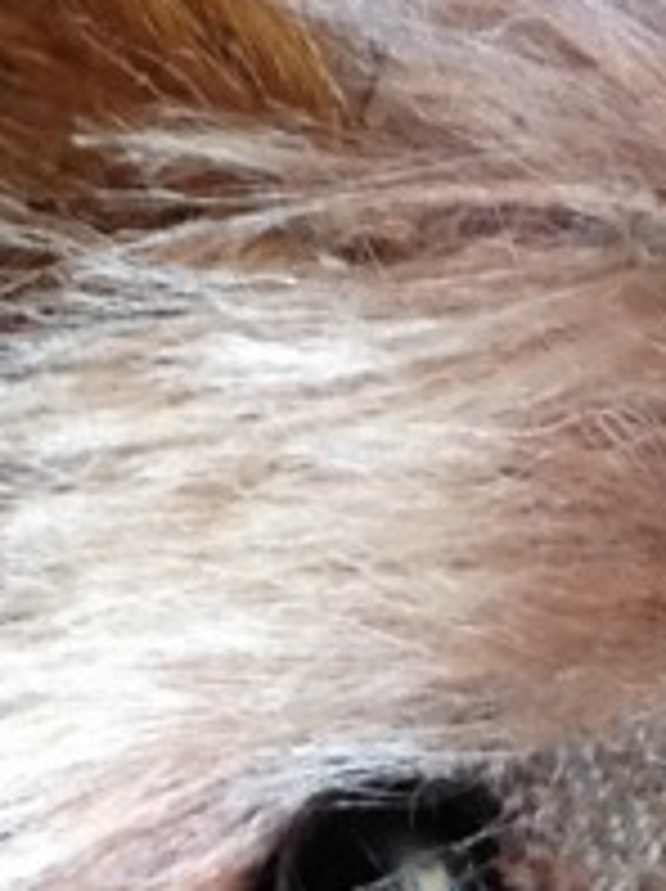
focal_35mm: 177
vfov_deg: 10.5
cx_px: 792
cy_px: 1606
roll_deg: -2.8
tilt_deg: -35.6
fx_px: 4550
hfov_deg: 8.3
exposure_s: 1/20
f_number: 2.4
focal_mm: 4.28
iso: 50
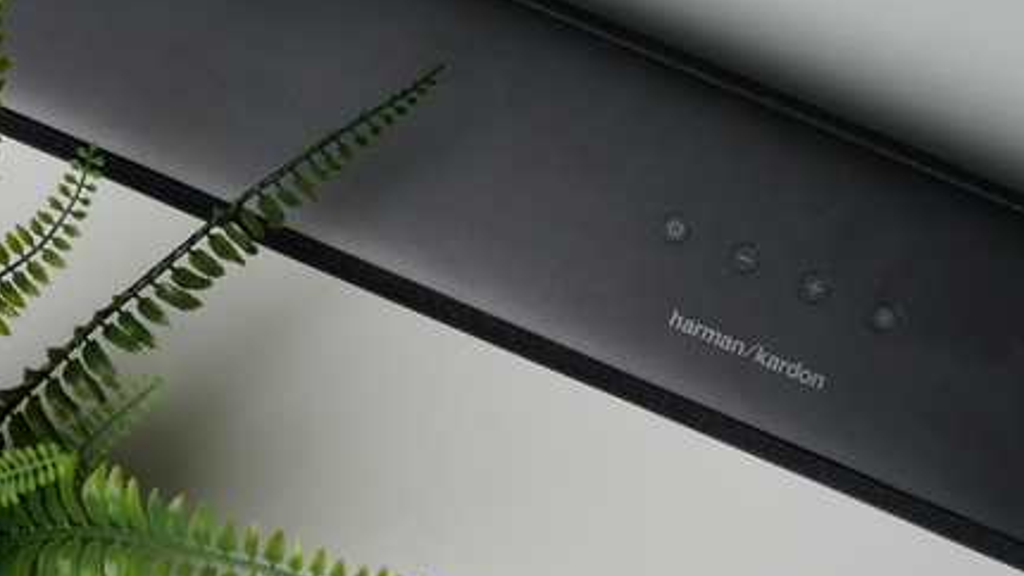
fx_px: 2716
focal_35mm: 100
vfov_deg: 12.1
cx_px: 550
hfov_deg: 21.4
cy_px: 298
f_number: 5
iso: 400
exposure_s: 1/100
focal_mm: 57
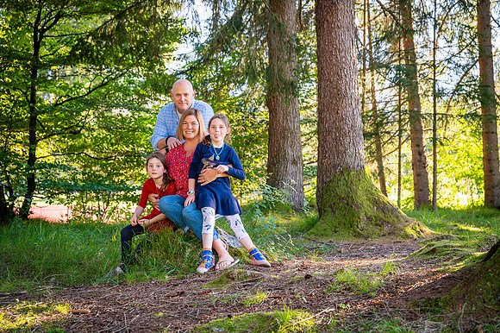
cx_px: 250
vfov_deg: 25.0
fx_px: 750
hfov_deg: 36.9
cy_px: 166
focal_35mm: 54
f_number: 4
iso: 200
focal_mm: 54
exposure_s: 1/60
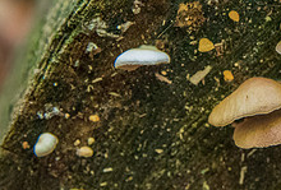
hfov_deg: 5.7
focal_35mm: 358
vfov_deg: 3.9
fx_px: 2808
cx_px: 332
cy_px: 39
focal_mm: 122
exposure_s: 1/80
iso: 7200
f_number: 9
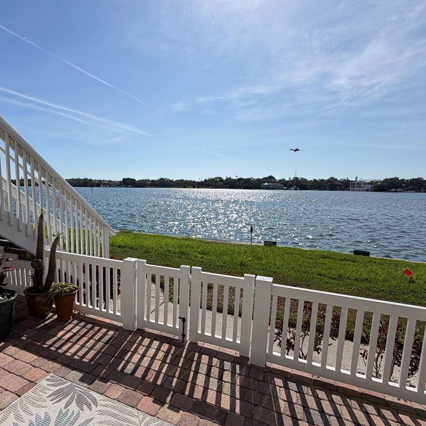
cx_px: 136
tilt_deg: -7.7
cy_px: 225
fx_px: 292
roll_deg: +0.4
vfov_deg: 72.1
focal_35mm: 21
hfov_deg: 69.7
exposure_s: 1/1698
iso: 20
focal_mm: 2.22
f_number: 2.2
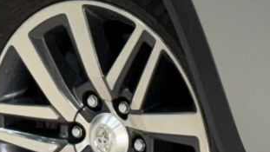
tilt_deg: -7.4
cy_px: -169
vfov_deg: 3.7
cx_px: 257
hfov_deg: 6.7
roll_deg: +1.3
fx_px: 2313
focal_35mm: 323
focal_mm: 6.76
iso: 80
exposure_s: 1/120
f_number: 1.78
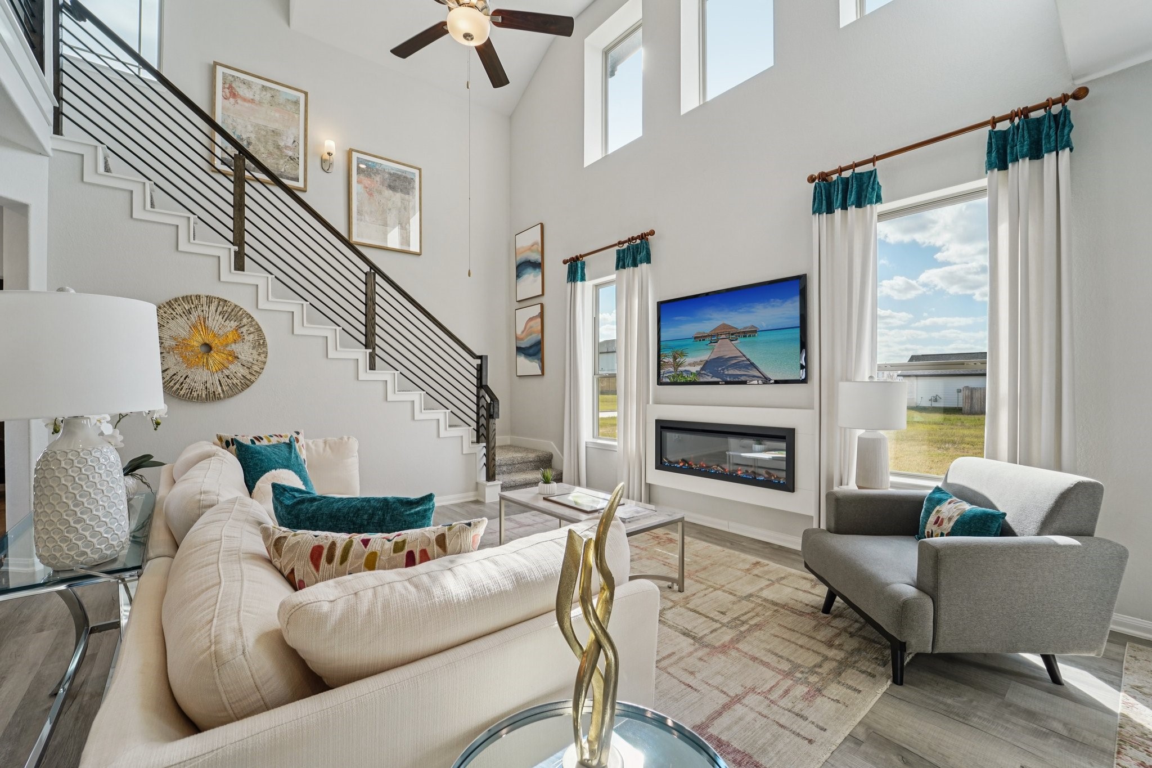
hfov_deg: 104.3
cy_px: 384
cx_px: 576
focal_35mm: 14
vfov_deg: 81.2
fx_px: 448
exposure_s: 1/160
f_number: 8
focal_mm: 14
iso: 500
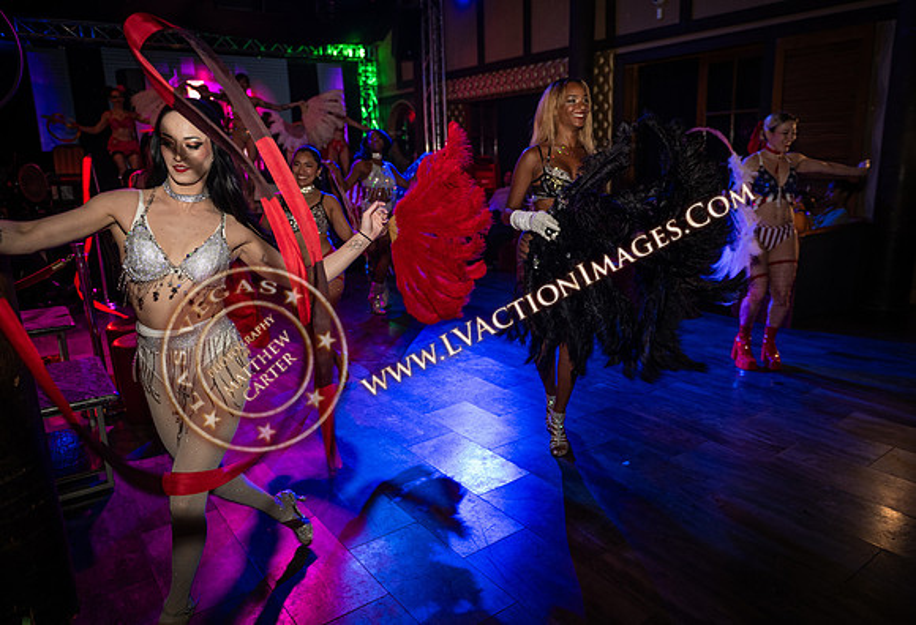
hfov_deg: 71.5
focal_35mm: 25
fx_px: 636
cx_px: 475
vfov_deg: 52.4
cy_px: 310
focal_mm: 24
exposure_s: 1/100
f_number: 2.8
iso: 1250
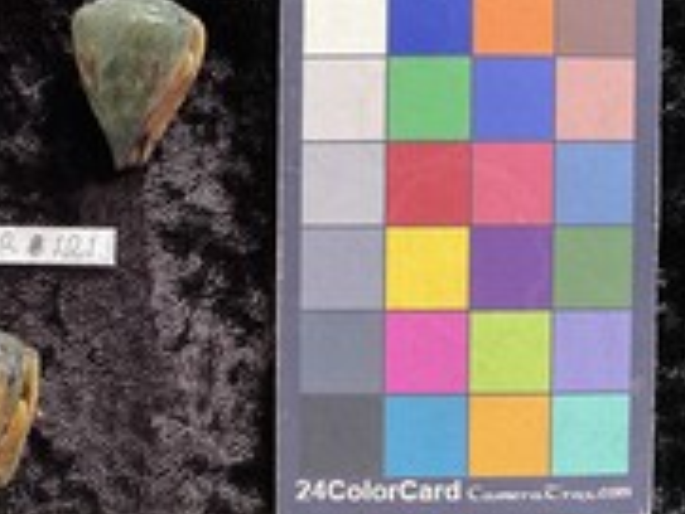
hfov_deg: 32.4
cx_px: 49
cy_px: 293
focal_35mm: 56
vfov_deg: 26.1
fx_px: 1109
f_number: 1.8
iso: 50
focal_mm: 3
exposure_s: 1/60
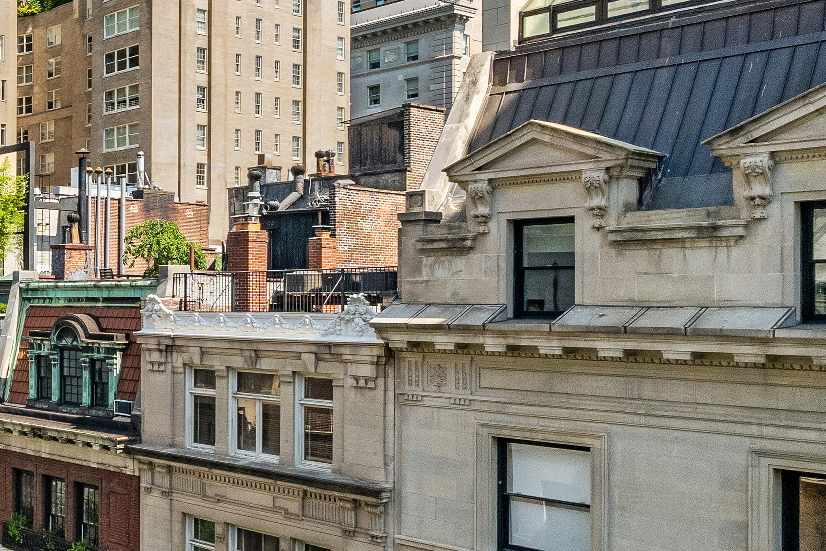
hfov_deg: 35.2
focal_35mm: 43
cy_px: 260
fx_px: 987
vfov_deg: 31.2
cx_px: -179
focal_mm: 14
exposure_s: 1/640
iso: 1600
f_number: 13
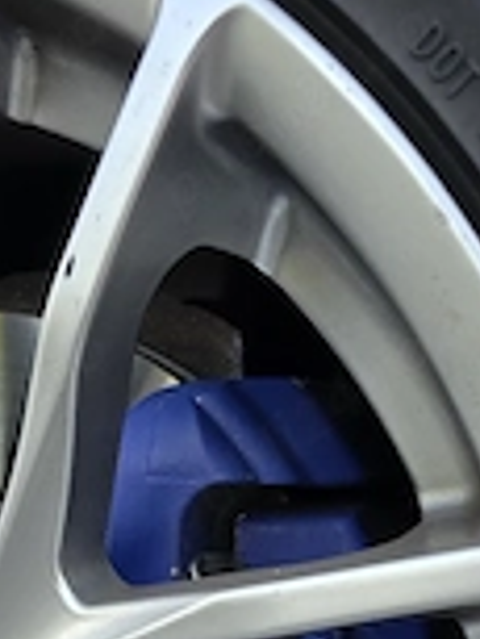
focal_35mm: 60
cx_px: 54
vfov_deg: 27.4
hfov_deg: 23.8
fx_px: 1108
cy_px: 810
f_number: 1.7
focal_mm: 6.3
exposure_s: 1/182
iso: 32
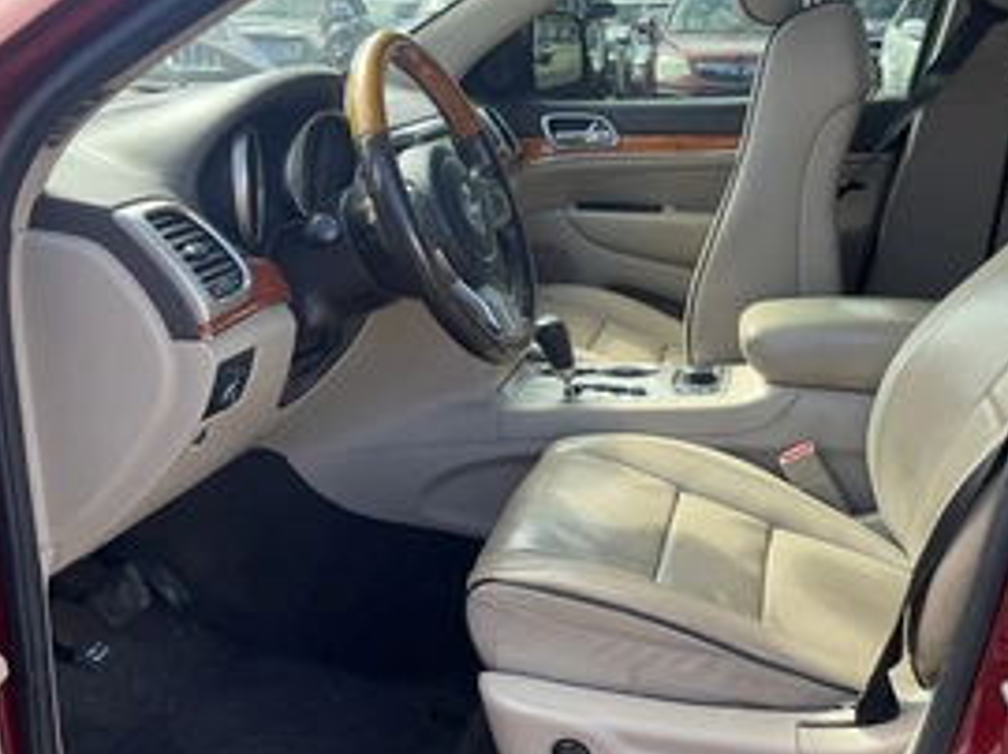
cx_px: 526
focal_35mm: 43
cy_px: 396
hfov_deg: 43.9
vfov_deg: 33.5
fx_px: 1251
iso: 20
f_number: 1.8
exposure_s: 1/131
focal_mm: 3
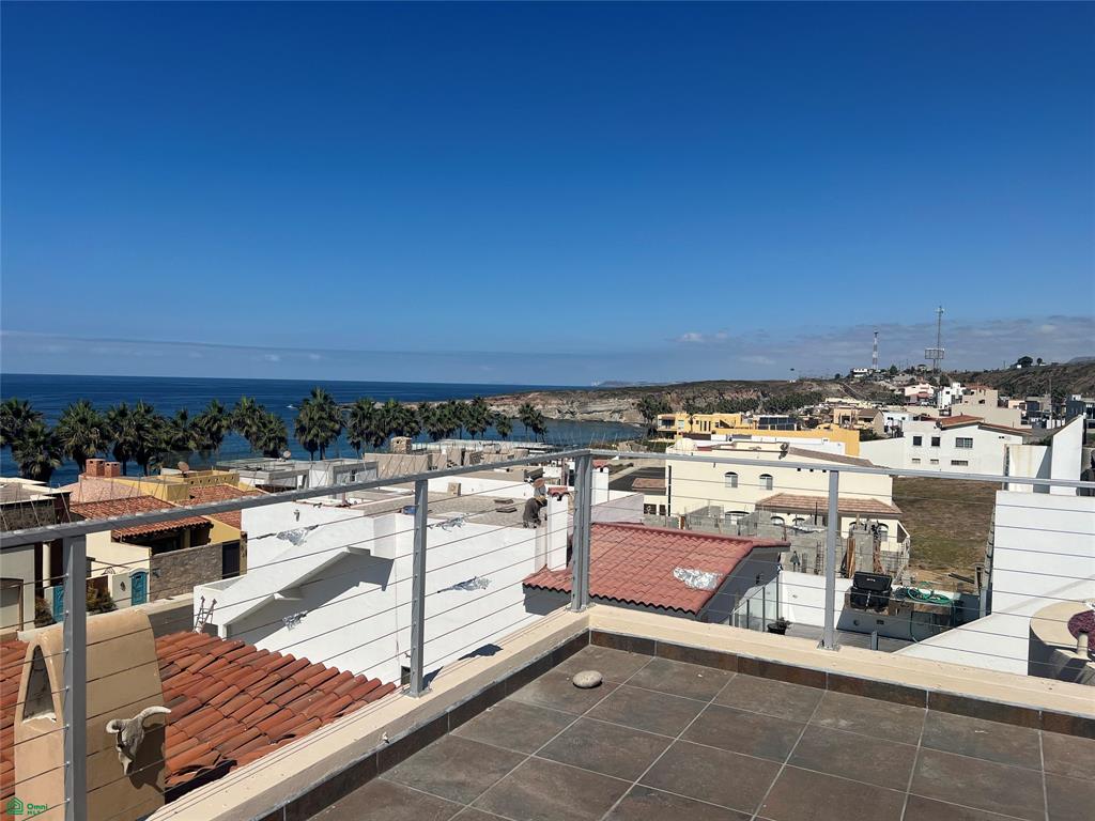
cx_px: 548
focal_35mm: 26
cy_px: 410
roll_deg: +0.0
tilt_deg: -1.6
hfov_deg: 67.3
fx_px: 822
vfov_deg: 53.1
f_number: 1.5
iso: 50
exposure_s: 1/10309
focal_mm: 5.7
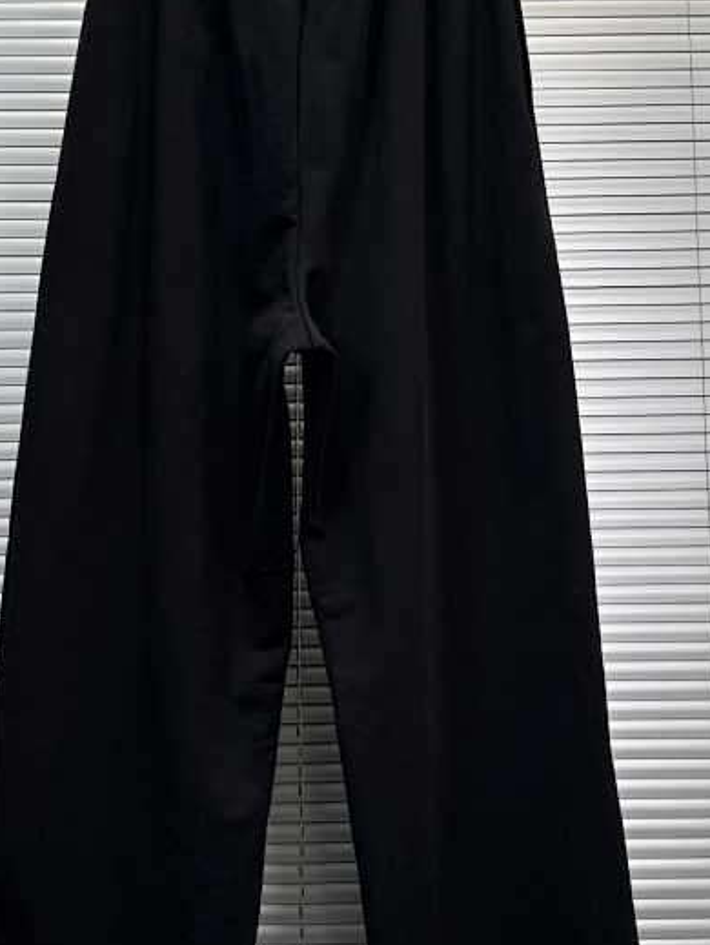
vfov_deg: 50.1
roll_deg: -0.1
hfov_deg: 38.5
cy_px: 448
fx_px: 1011
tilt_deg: +6.5
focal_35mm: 37
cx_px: 276
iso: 64
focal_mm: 6.86
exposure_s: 1/267
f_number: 1.78
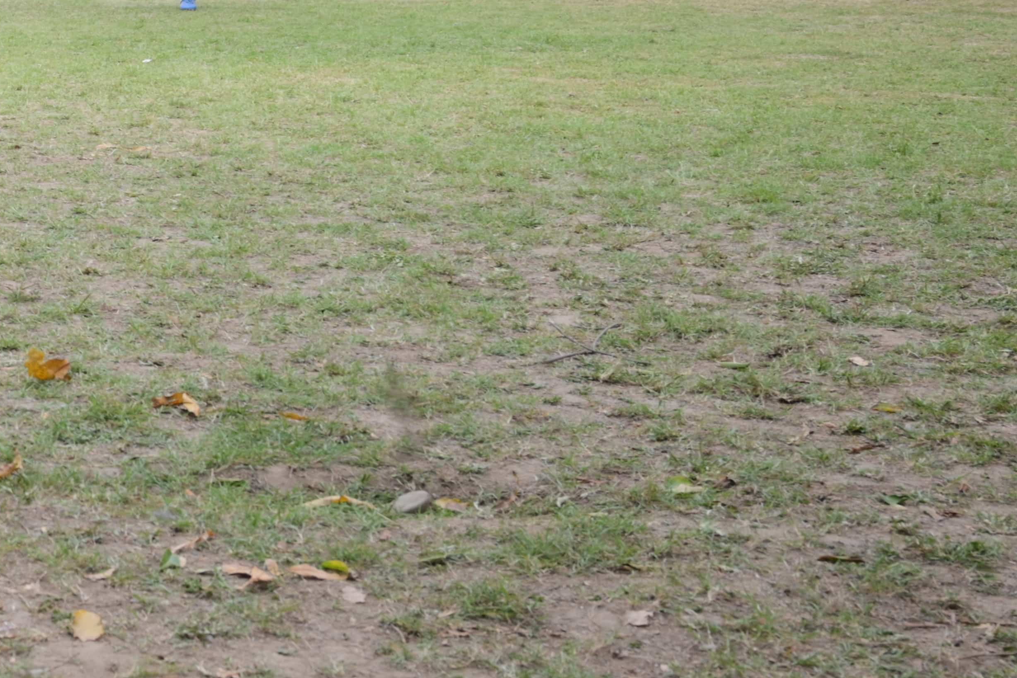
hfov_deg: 22.7
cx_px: -177
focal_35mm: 83
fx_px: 2345
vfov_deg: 16.1
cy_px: -17
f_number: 9
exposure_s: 1/125
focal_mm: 34
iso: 320
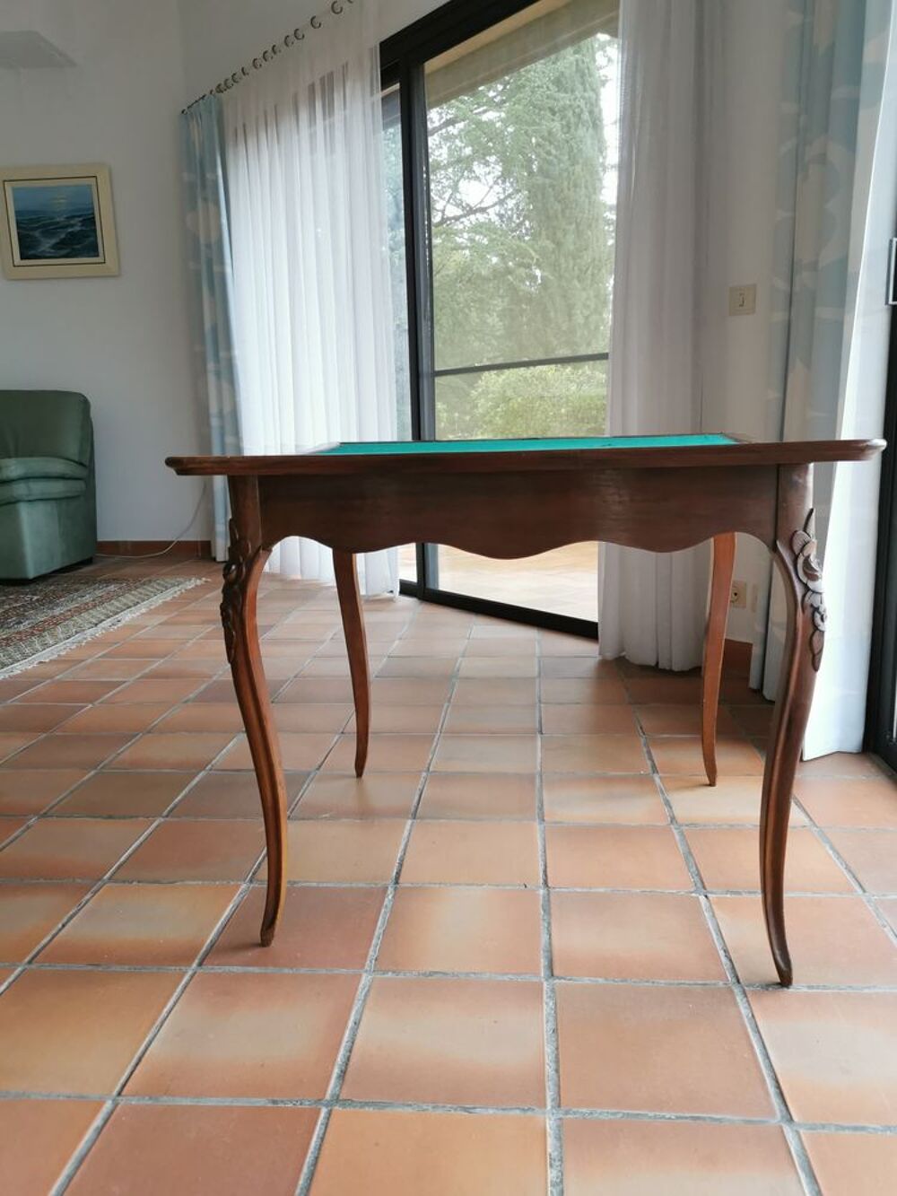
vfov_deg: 65.3
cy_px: 598
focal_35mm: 27
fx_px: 933
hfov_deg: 51.4
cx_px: 448
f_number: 1.8
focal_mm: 5.58
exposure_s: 1/50
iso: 200
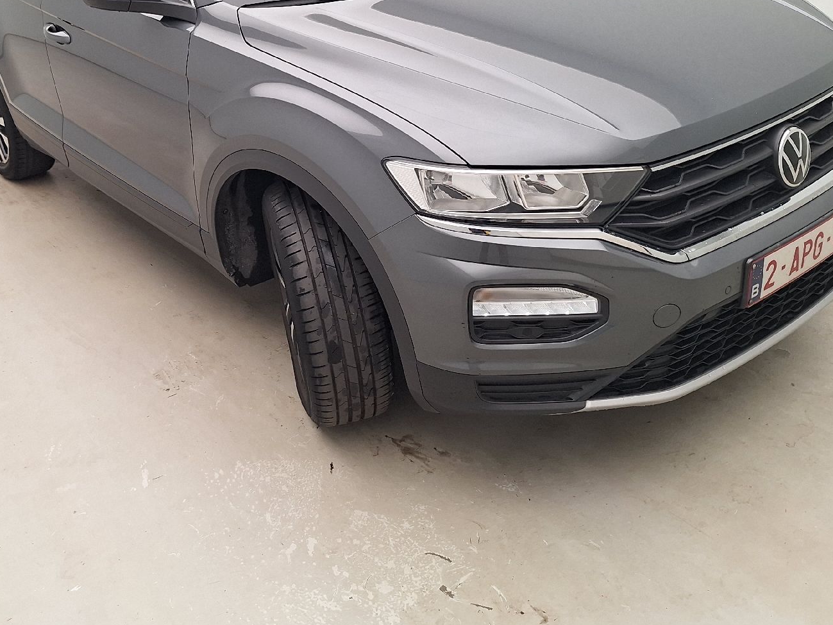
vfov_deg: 41.2
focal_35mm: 34
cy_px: 201
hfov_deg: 53.4
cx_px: 312
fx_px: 818
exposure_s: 1/100
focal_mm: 5.54
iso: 64
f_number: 1.8
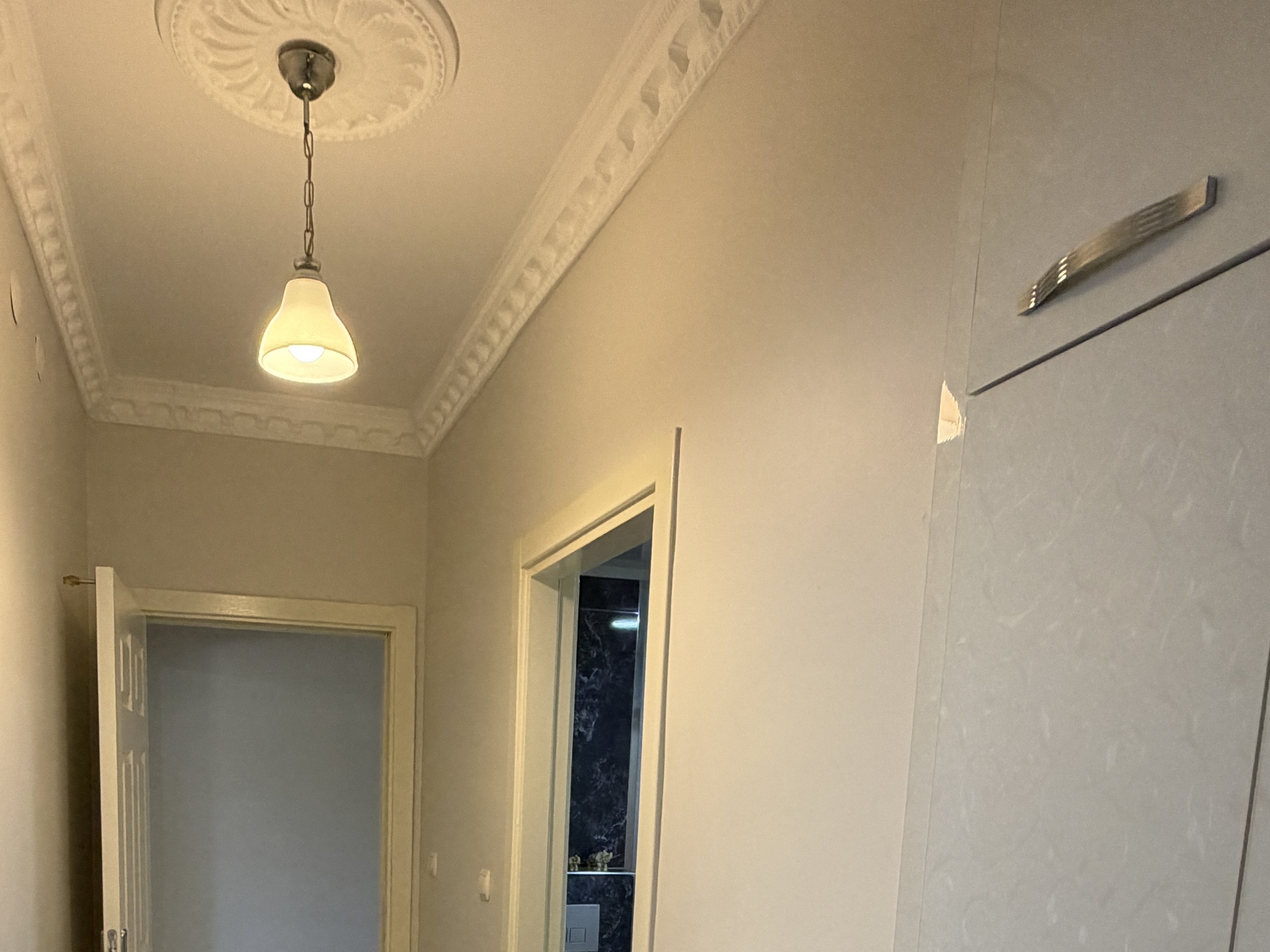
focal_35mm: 29
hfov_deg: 60.9
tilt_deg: -8.8
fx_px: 1064
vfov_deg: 42.3
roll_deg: -1.5
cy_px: 934
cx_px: 485
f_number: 2.2
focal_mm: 2.22
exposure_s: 1/50
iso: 200
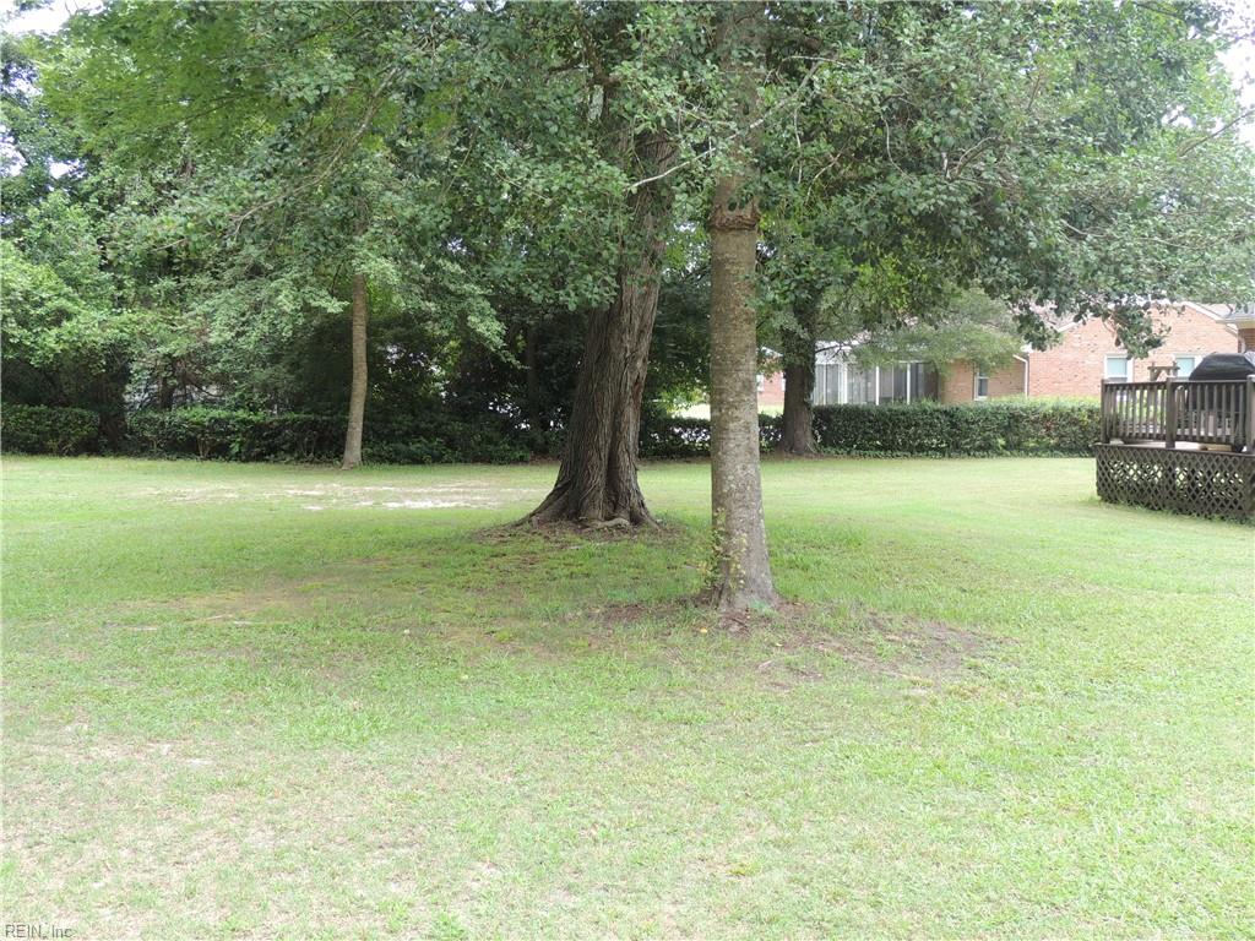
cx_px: 628
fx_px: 1196
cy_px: 470
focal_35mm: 33
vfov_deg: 42.9
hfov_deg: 55.4
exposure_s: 1/125
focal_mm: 5.8
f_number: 3.2
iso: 100
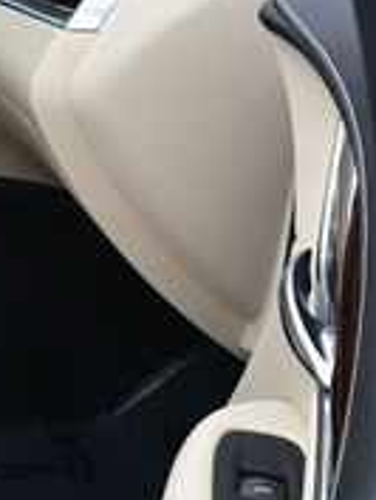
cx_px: -401
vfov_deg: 15.6
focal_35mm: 125
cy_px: 93
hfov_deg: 10.7
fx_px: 1808
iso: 200
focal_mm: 18
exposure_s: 1/250
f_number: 7.1
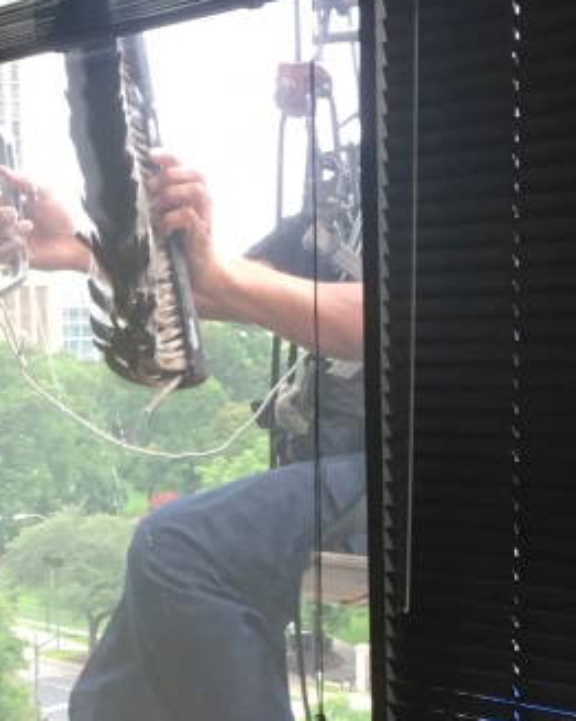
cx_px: 160
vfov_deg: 20.5
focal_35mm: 92
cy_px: 598
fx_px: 1962
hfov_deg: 16.6
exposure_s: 1/30
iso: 40
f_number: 2.2
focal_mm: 4.15
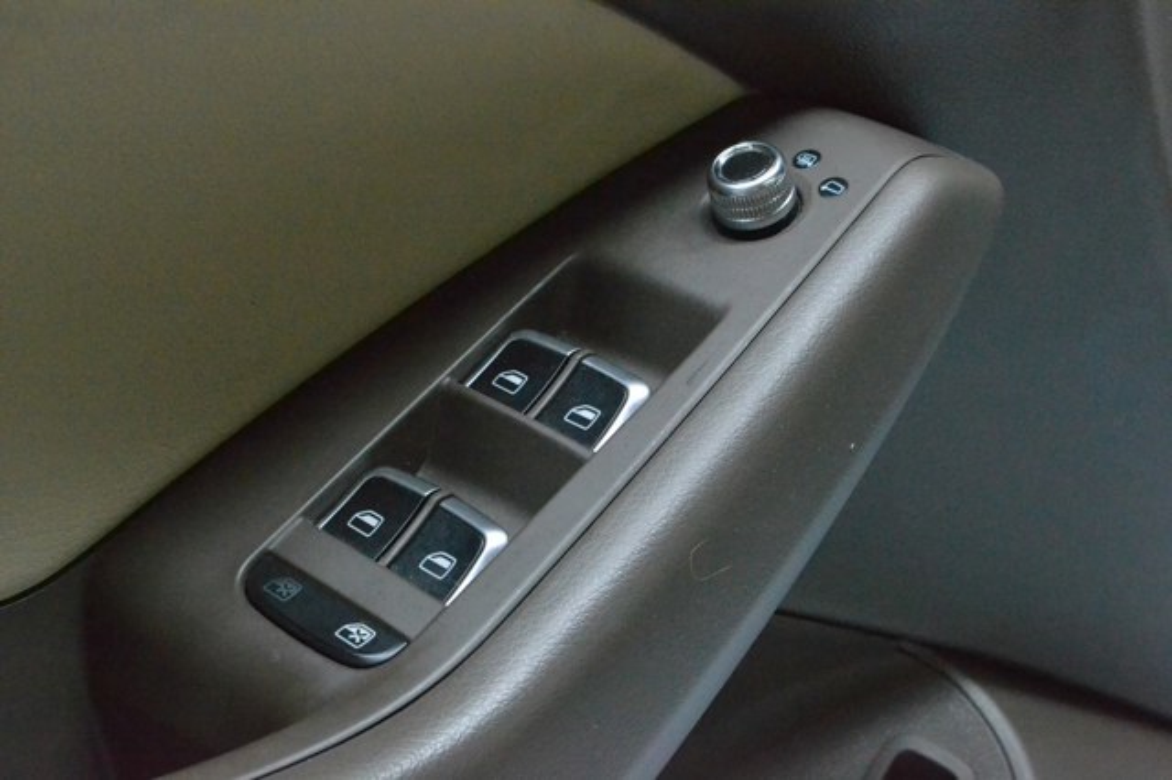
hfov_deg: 33.4
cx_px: 586
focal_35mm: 60
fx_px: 1952
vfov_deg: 22.6
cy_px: 390
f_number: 10
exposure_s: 1/125
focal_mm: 40
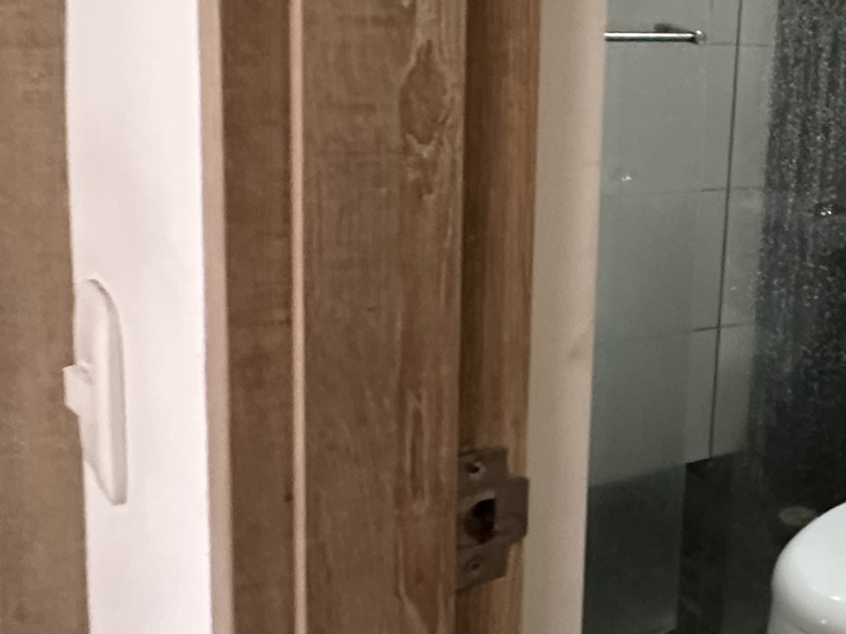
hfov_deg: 29.7
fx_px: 1271
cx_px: 1092
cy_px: 195
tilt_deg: -12.3
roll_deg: -7.4
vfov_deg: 27.8
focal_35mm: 52
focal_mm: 2.22
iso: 500
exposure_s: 1/60
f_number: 2.2
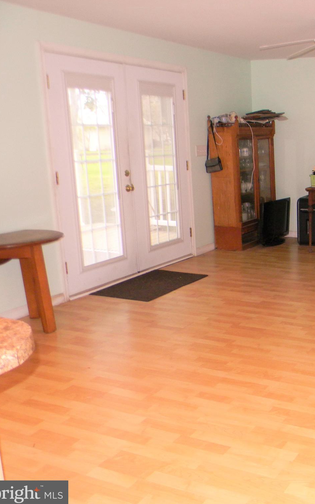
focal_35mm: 40
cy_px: 253
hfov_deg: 29.6
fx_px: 549
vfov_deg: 49.3
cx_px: 325
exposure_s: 1/26
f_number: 3.5
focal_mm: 5
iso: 237
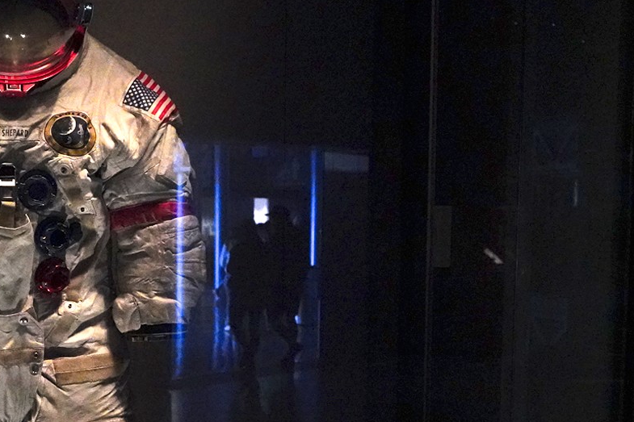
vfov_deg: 17.0
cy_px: 377
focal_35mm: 79
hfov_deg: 24.8
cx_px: 49
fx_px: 1391
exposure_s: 1/80
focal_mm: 31
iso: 12800
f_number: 5.6
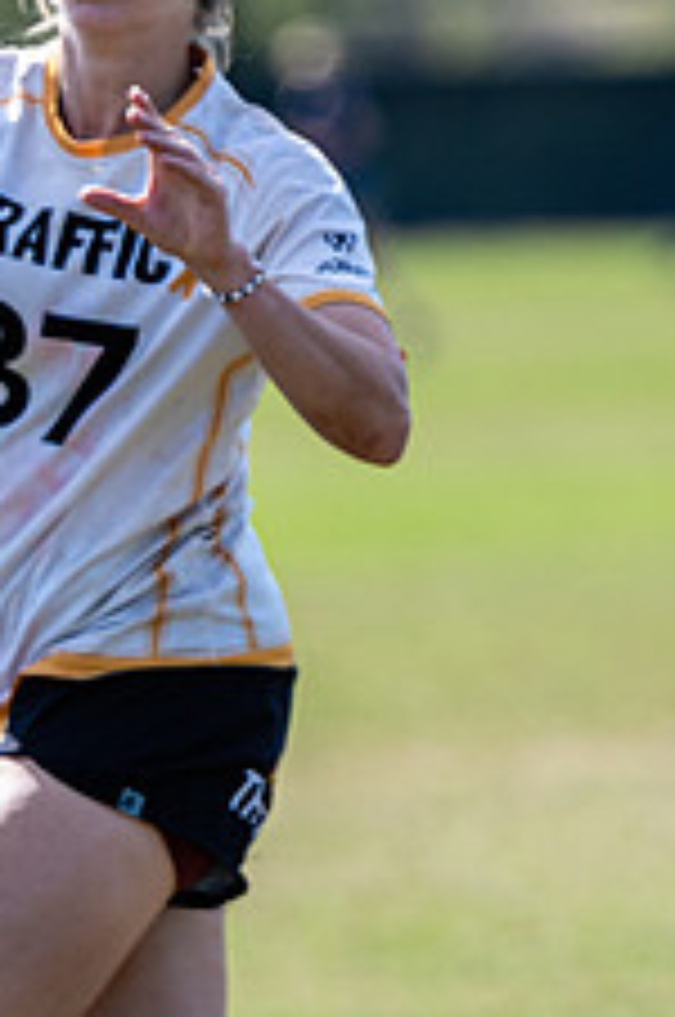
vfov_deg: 2.3
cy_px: 378
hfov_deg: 1.5
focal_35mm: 898
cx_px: 236
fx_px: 25332
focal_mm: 200
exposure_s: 1/1250
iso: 100
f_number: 3.2
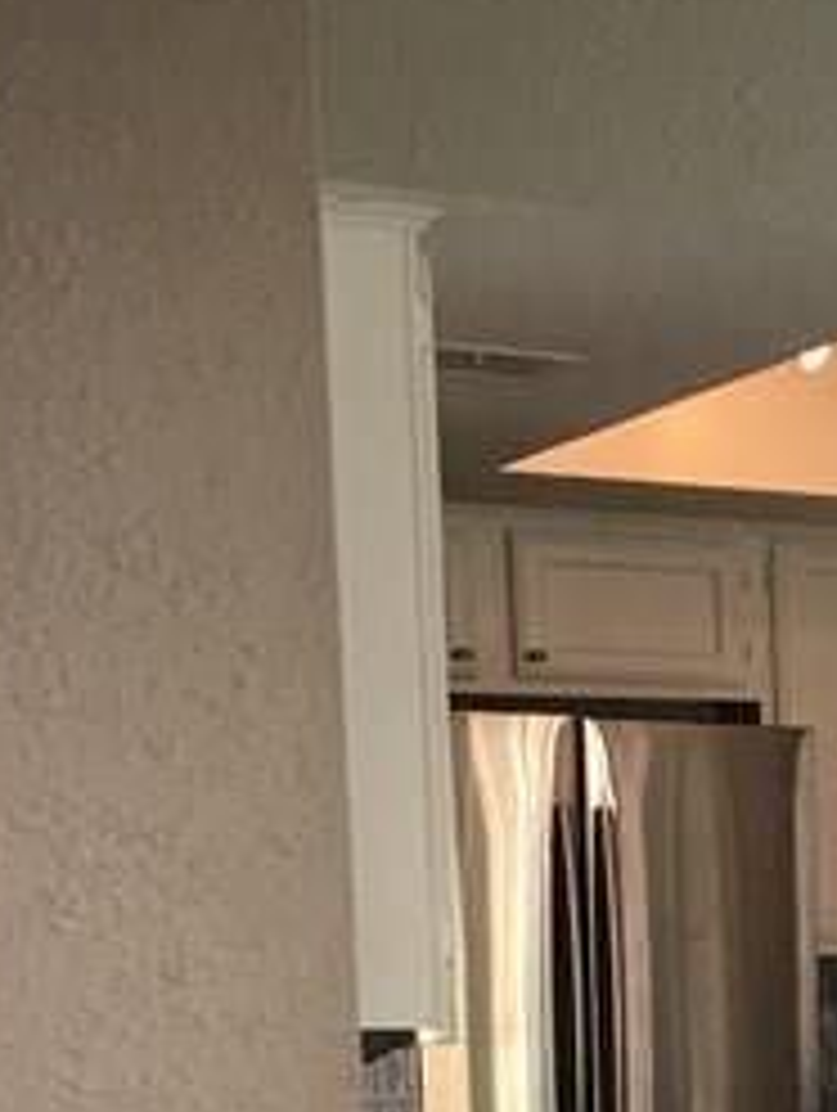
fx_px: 3859
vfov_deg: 15.7
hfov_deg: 11.2
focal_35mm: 120
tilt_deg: -5.5
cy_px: 1409
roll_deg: -0.5
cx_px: 1670
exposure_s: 1/30
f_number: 2.2
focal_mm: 4.15
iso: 32
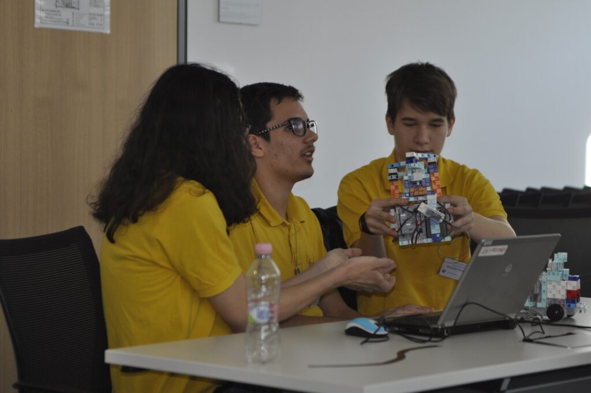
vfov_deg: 13.0
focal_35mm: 105
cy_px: 196
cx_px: 296
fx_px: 1722
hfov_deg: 19.5
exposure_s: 1/200
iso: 280
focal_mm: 70
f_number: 2.8
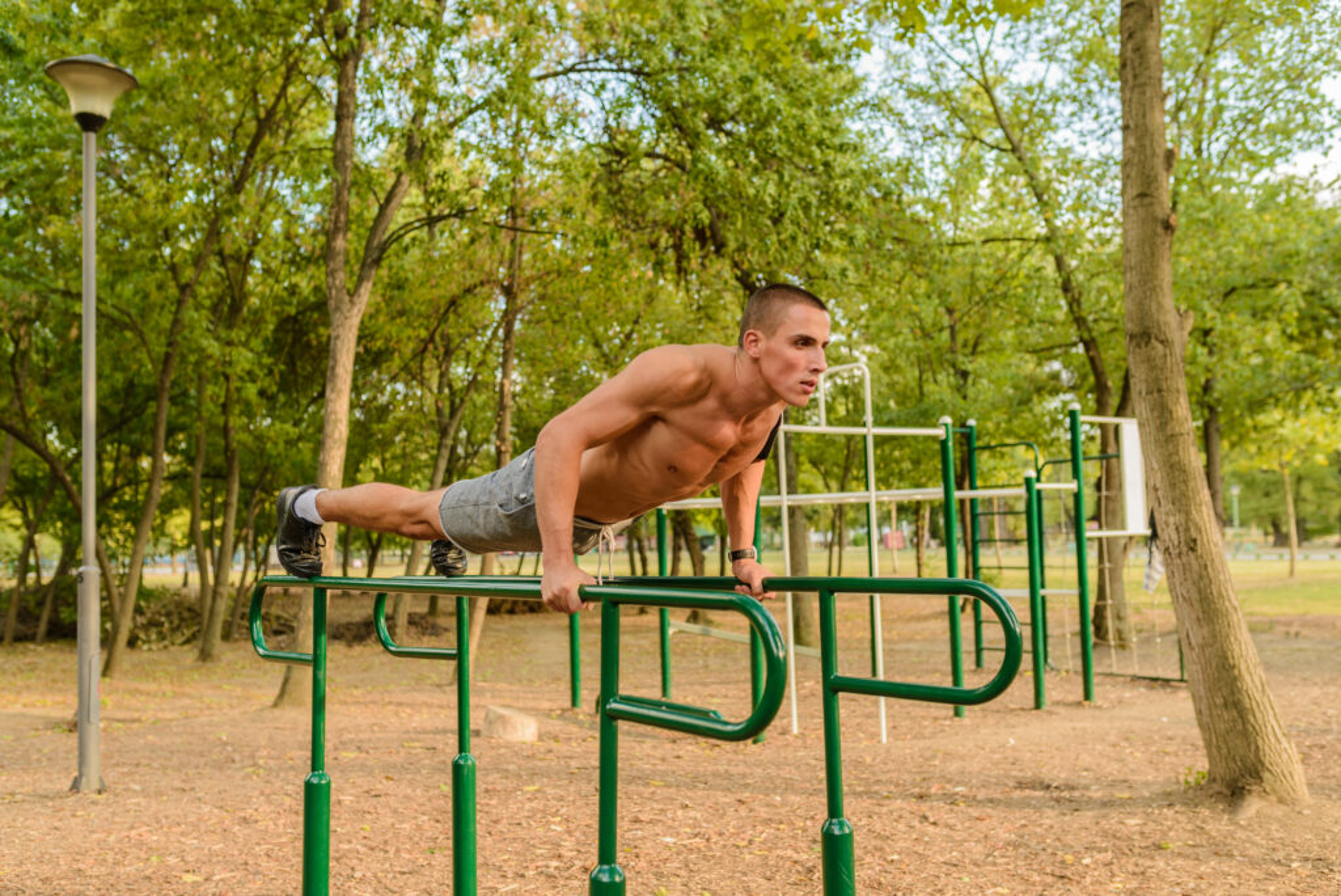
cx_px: 670
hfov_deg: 54.4
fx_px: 1304
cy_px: 448
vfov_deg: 37.9
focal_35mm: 35
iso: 200
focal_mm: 35
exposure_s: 1/320
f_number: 2.8
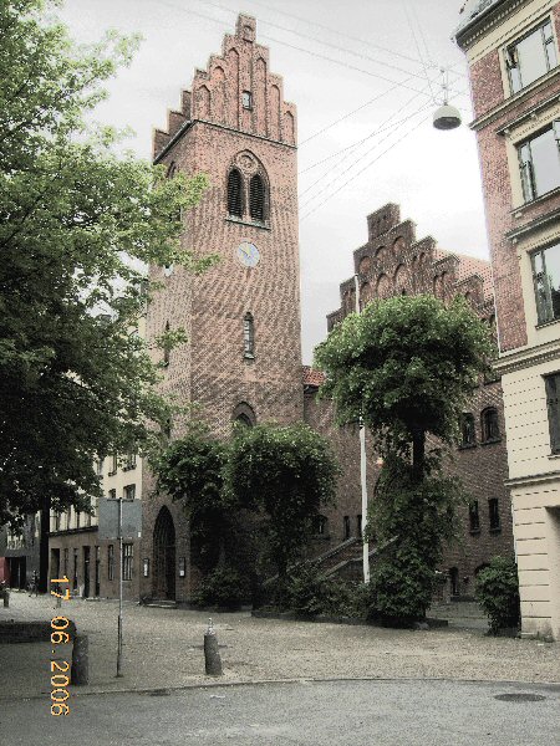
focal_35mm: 36
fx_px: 777
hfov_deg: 39.7
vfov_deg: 51.4
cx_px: 280
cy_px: 373
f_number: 5.4
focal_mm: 7.5
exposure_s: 1/313
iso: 50
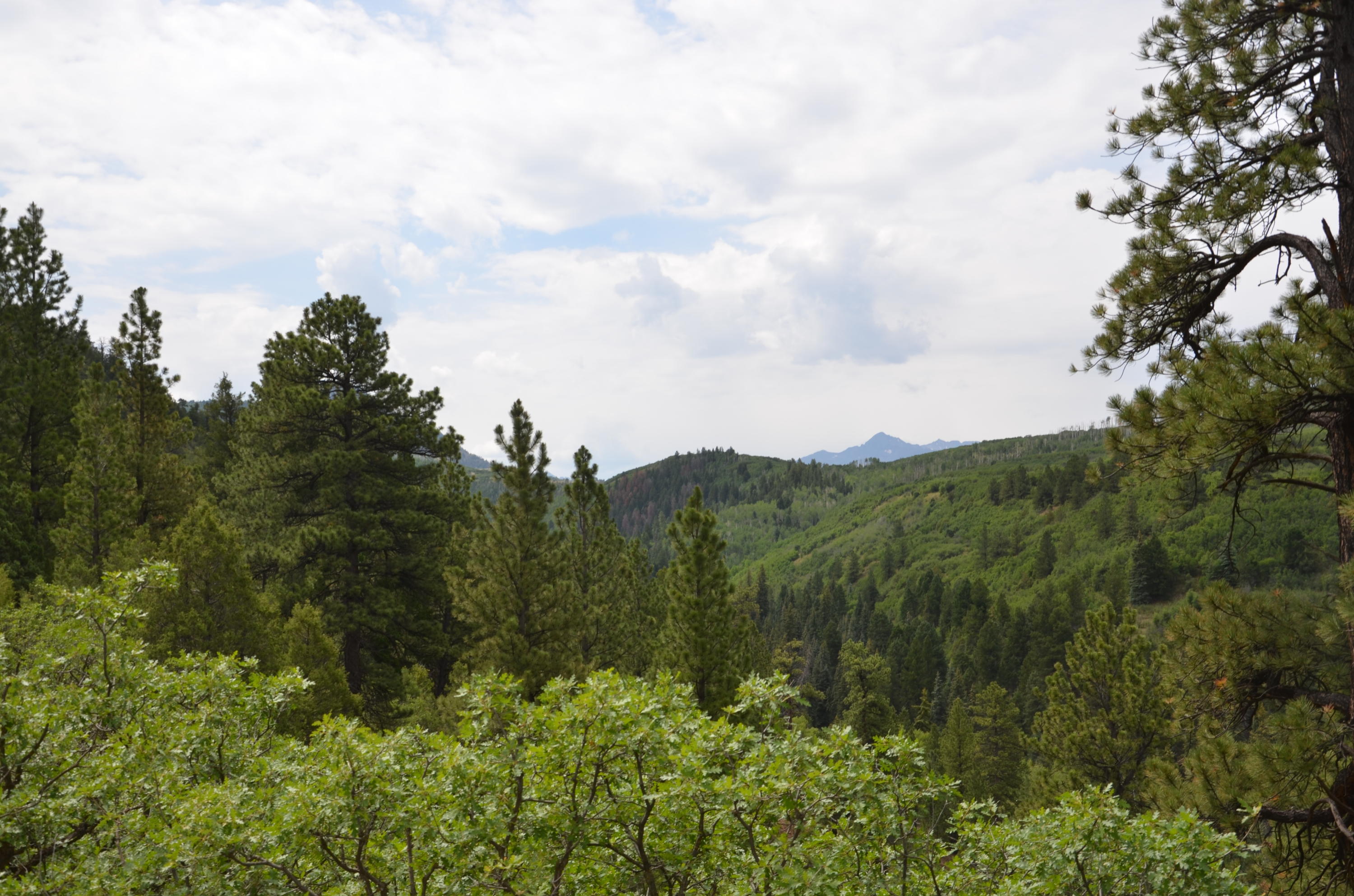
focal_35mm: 45
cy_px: 448
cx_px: 677
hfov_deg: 43.7
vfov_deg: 29.7
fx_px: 1689
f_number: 9
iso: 100
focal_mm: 30
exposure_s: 1/250
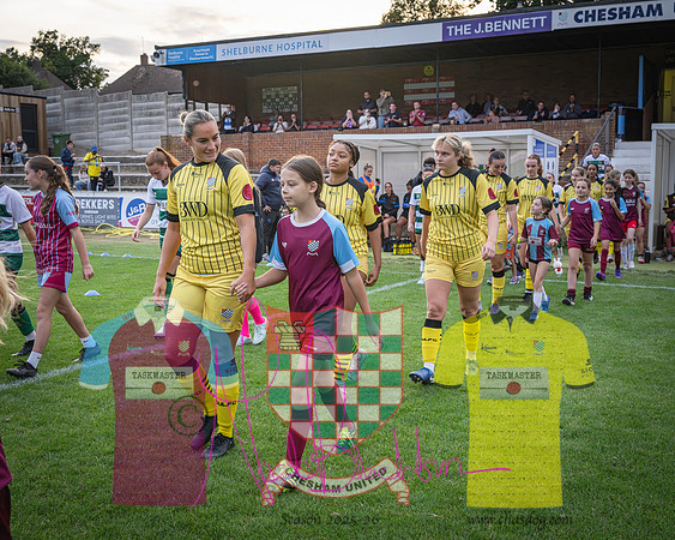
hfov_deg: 43.6
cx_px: 337
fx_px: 844
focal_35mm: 42
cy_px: 270
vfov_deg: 35.4
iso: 2000
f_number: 5
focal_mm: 35
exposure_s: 1/1250
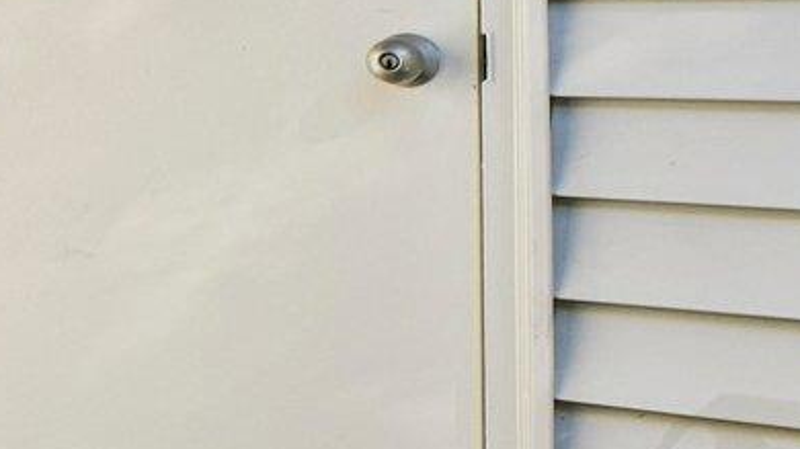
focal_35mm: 88
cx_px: -1110
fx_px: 1866
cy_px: 26
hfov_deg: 14.9
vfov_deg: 13.6
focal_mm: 16
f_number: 9
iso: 250
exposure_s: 1/160
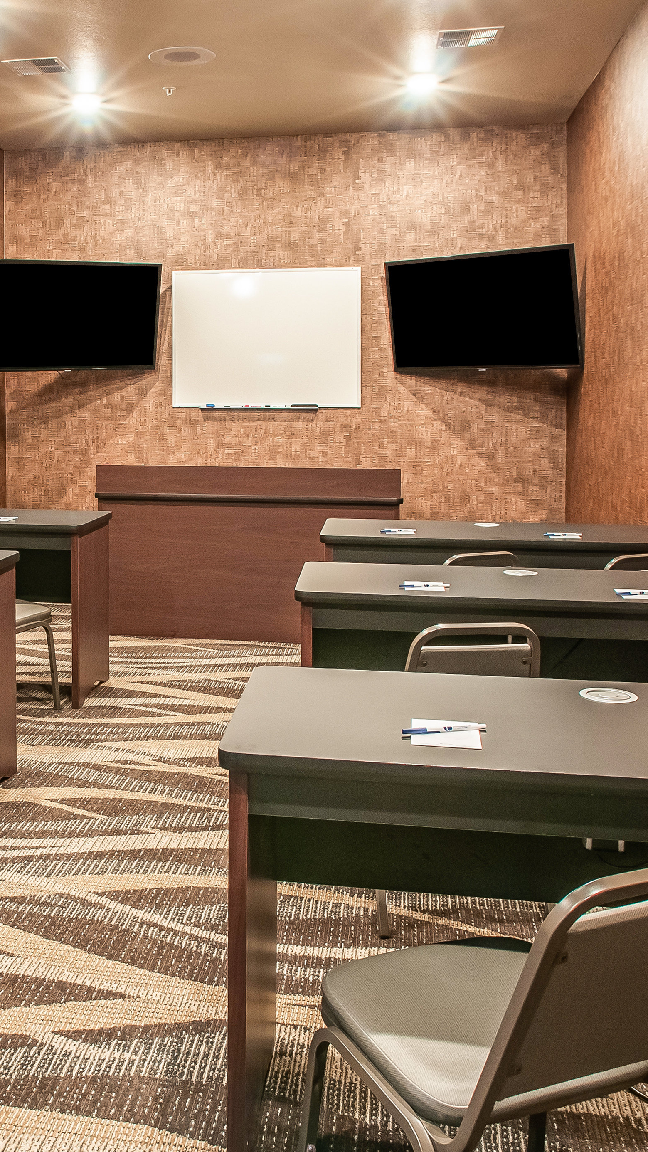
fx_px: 1038
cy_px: 577
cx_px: 109
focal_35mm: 34
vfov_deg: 58.0
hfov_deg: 33.4
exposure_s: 1/8
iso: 320
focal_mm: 14
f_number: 8
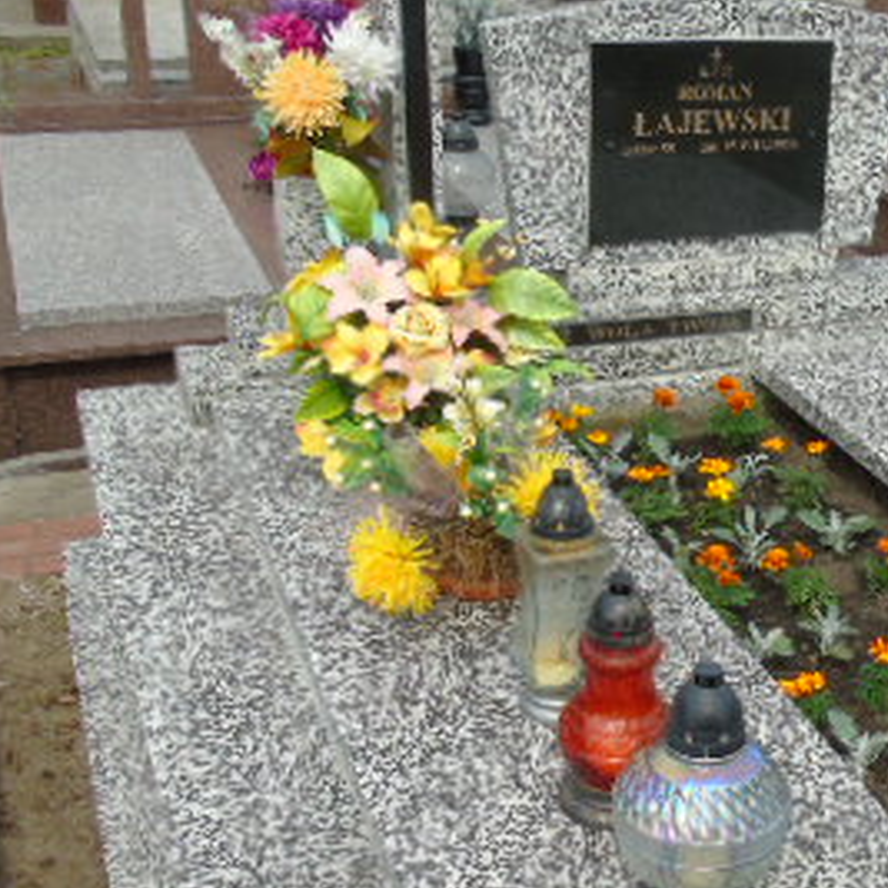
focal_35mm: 53
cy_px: 525
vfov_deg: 32.1
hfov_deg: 30.6
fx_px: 1538
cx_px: 815
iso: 80
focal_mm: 4.4
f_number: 3.4
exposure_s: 1/500
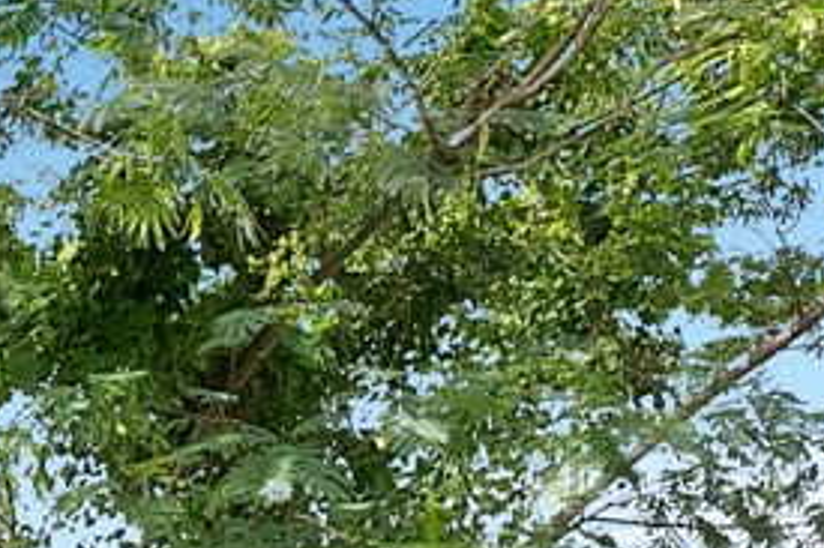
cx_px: -542
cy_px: 1124
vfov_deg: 11.9
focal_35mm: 102
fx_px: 2333
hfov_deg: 17.3
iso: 640
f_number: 9
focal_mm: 14
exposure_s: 1/100
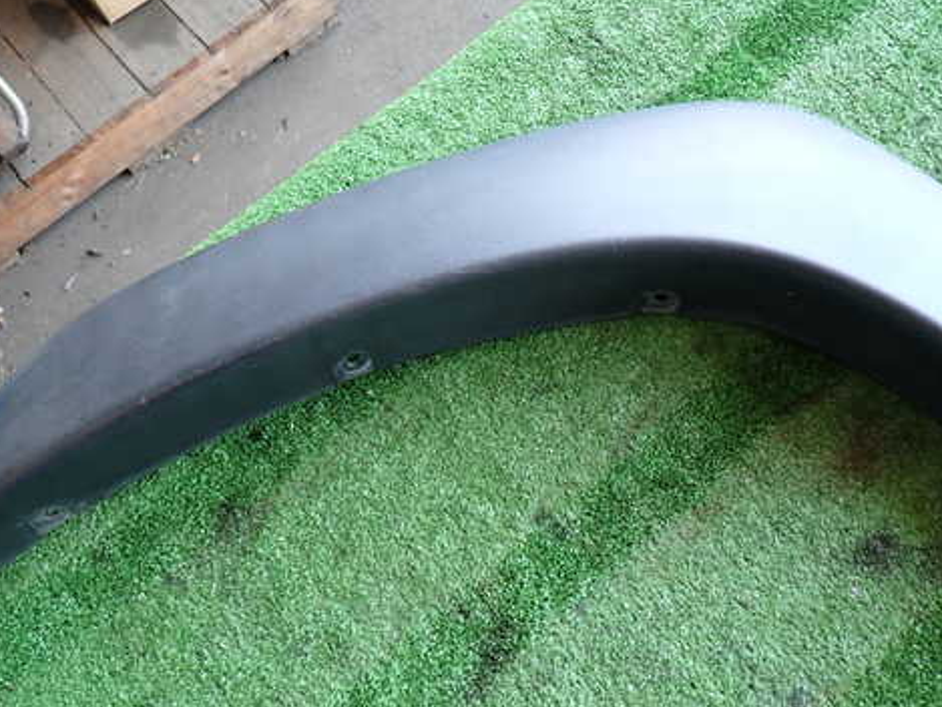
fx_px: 871
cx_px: 490
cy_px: 372
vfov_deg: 44.2
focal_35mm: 32
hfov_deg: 56.8
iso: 160
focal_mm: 4.5
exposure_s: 1/60
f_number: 2
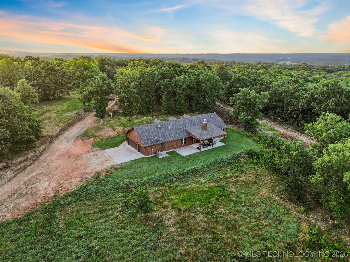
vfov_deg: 56.8
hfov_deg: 71.6
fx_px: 243
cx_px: 175
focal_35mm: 24
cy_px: 131
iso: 100
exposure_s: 1/50
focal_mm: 12.29
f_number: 2.8
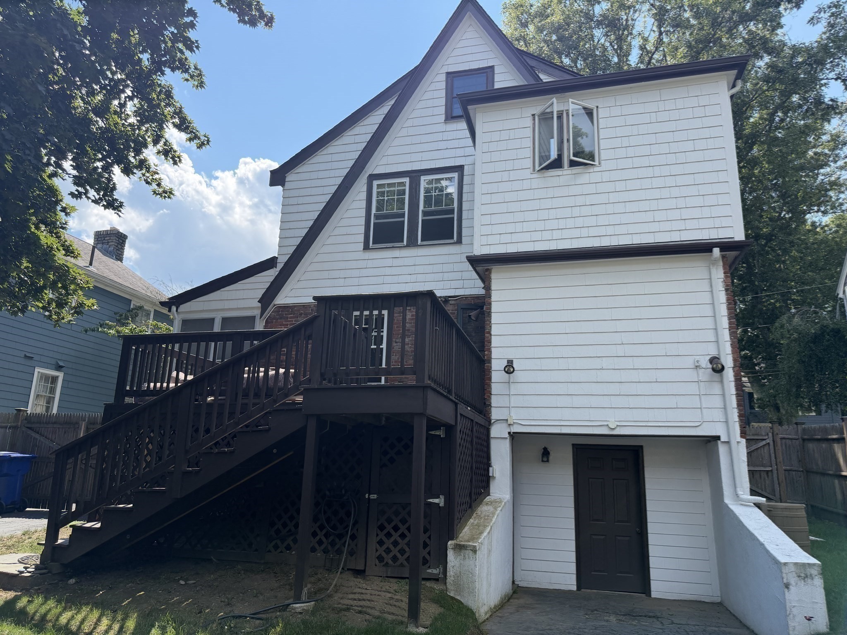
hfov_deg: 71.6
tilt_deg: +14.5
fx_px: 587
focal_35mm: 24
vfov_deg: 56.8
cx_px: 424
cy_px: 318
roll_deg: -2.0
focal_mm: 6.76
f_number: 1.78
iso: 100
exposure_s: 1/3584
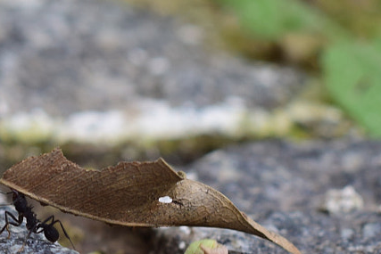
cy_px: 76
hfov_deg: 7.3
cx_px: 62
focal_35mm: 281
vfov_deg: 4.9
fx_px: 2975
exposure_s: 1/60
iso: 100
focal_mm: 50
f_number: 7.1
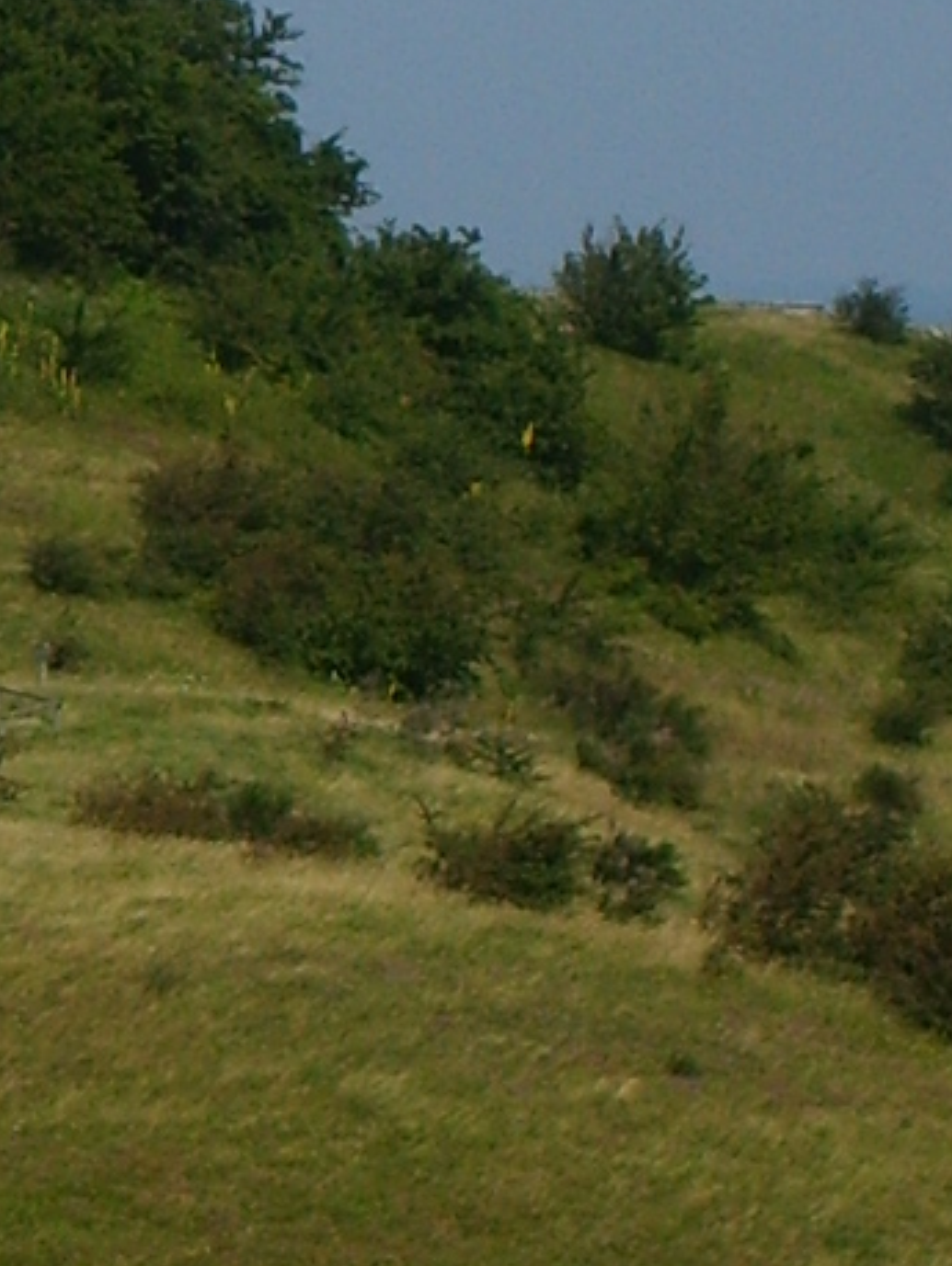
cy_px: 916
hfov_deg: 4.6
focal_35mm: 321
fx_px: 11754
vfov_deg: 6.2
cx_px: -579
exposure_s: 1/1000
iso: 50
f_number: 3.9
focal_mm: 12
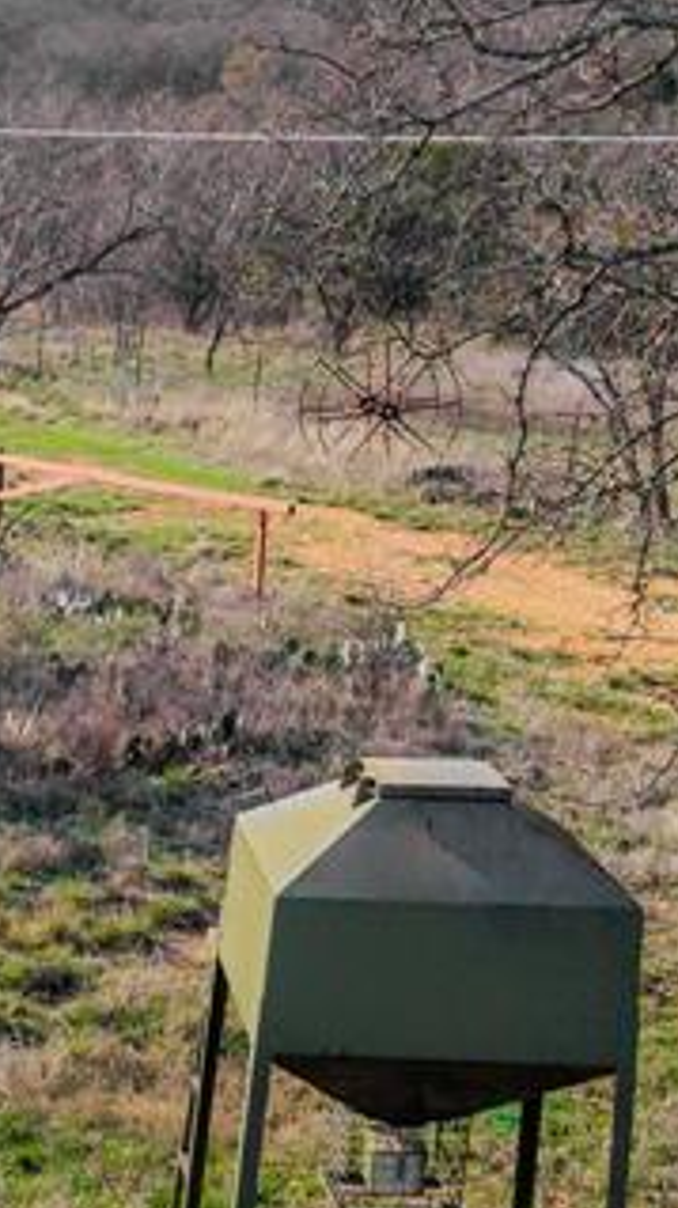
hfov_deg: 13.7
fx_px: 2690
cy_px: 992
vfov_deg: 24.8
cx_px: -261
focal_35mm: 84
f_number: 1.8
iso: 420
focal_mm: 8.67
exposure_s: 1/6000
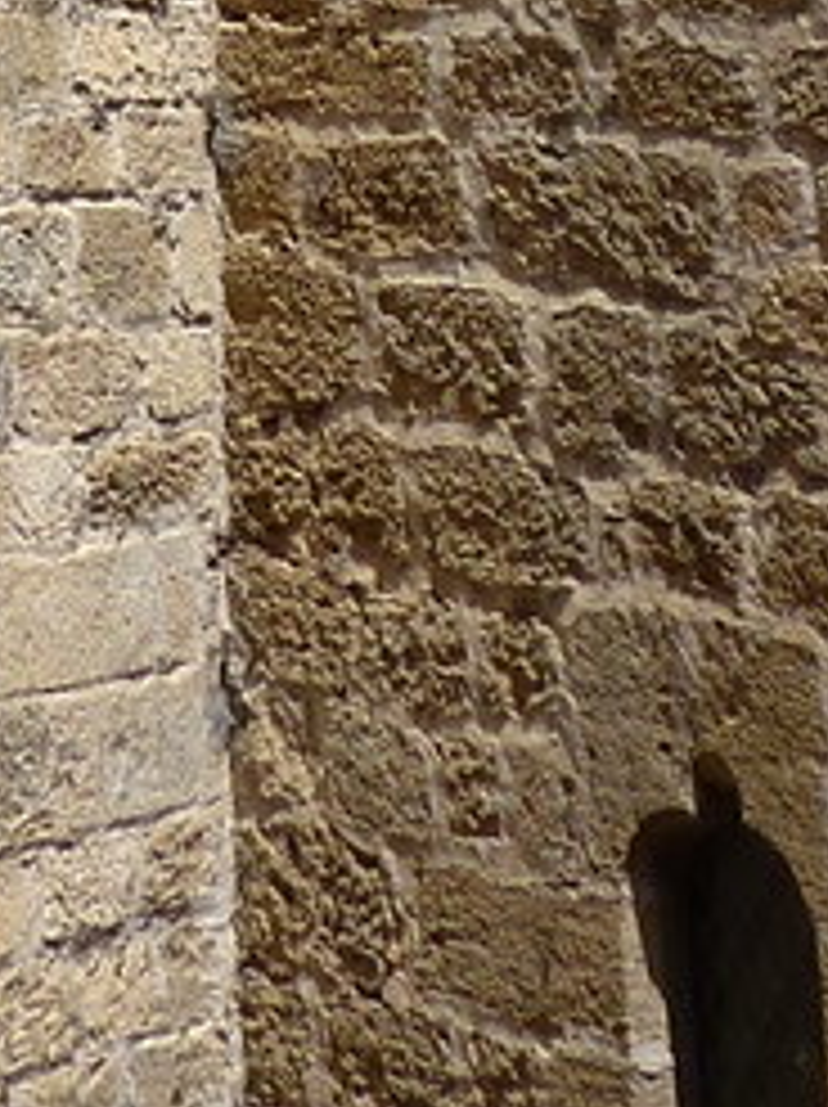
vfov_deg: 12.8
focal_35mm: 122
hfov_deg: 11.8
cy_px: -1480
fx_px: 3898
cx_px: -270
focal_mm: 4.1
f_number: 4
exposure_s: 1/500
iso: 80
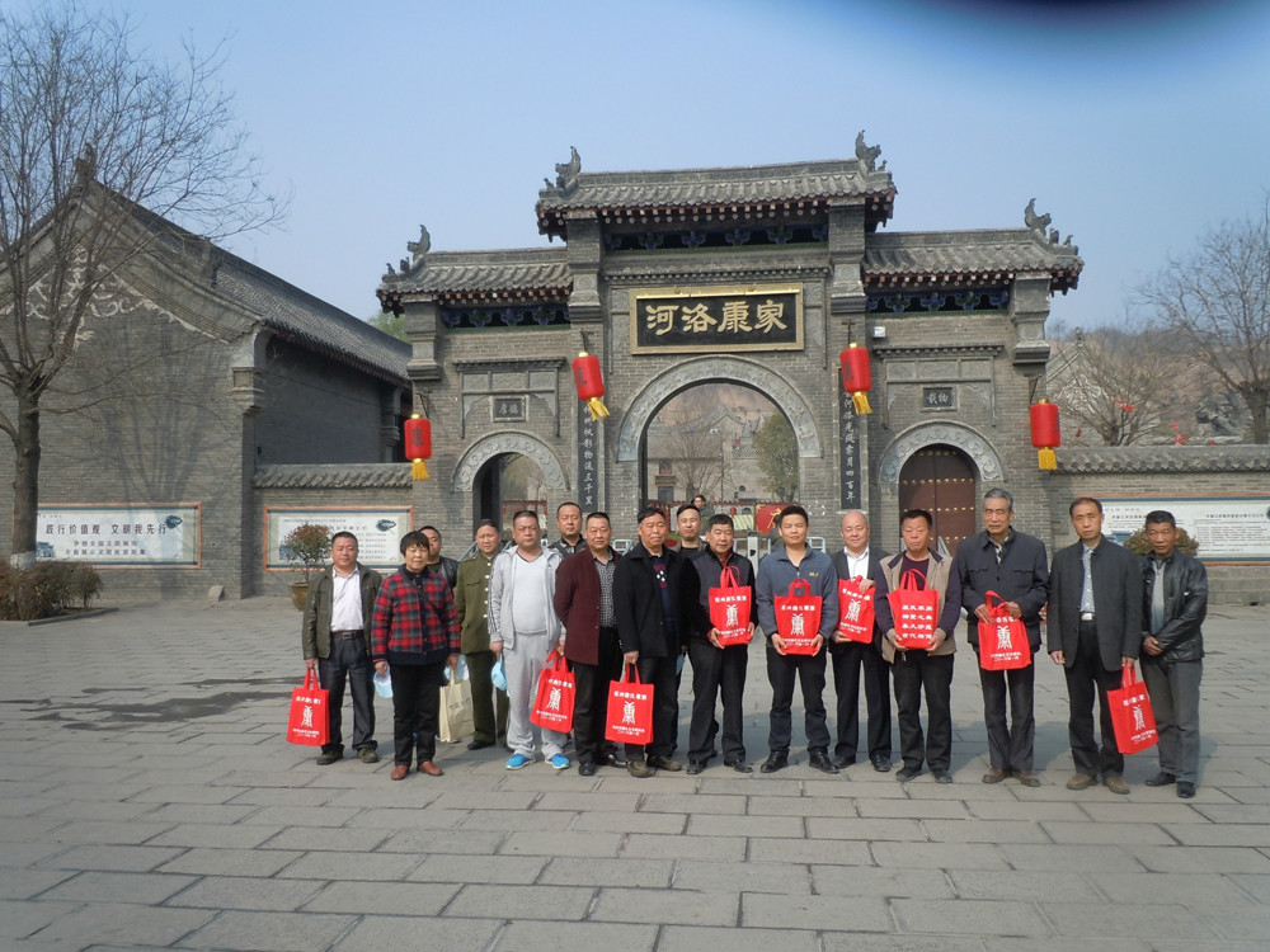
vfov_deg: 49.7
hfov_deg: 63.4
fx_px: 1027
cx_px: 635
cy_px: 476
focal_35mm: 28
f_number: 3.7
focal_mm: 5
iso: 100
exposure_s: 1/640
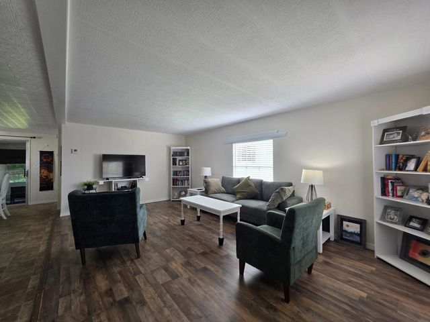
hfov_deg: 106.2
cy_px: 161
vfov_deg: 89.9
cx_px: 215
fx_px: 161
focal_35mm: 13
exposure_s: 1/120
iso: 80
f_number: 1.9
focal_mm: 2.2
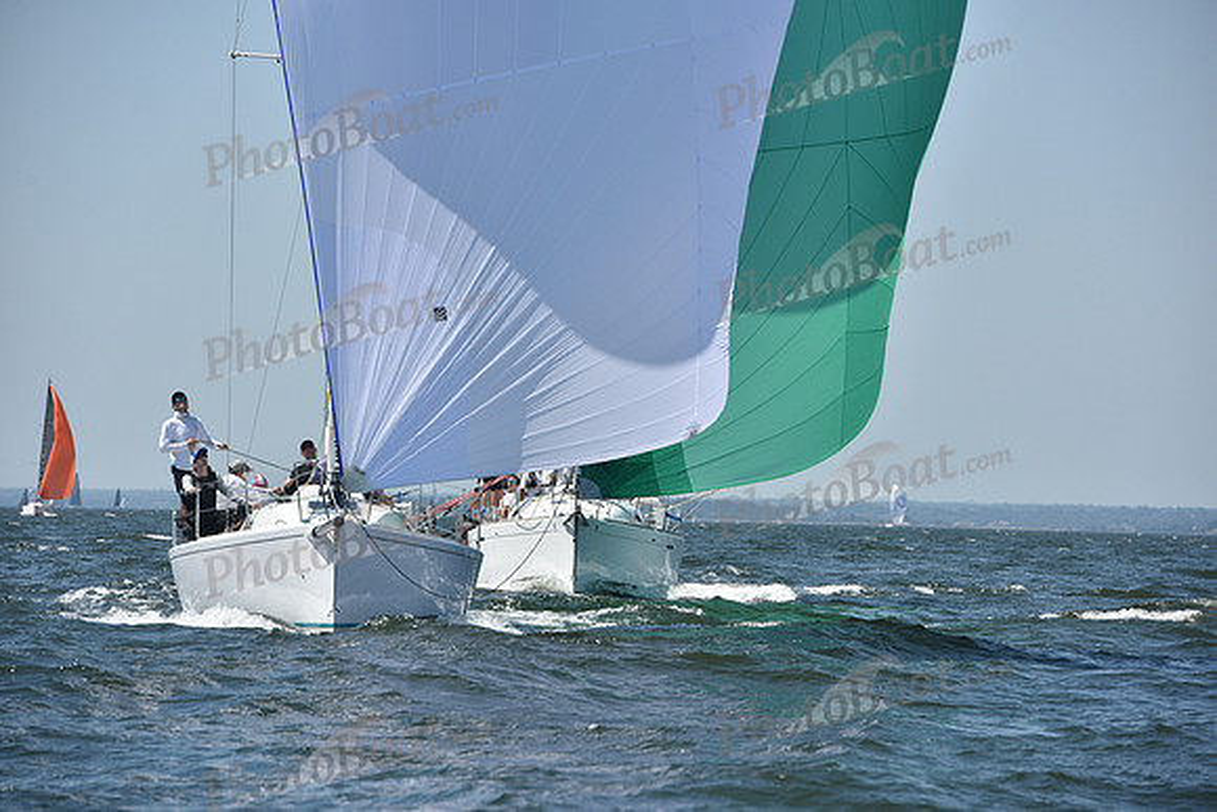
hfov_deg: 10.3
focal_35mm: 200
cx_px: 608
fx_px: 6762
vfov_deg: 6.9
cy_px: 406
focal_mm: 200
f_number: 8
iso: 250
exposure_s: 1/1250
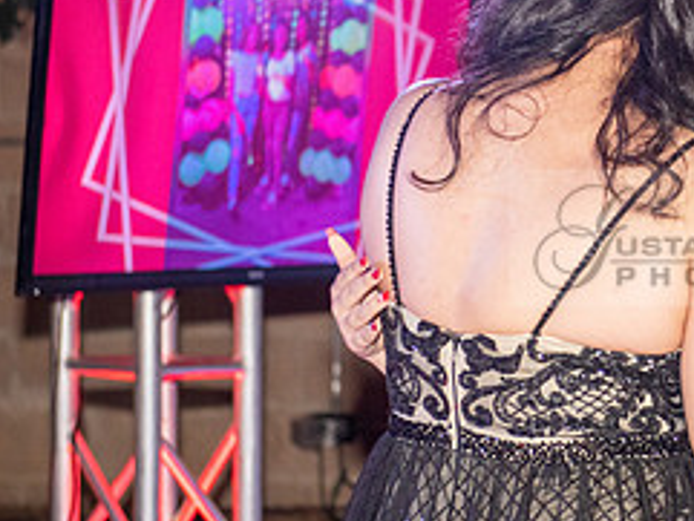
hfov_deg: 12.0
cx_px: 760
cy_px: 237
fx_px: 3249
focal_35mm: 162
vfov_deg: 9.2
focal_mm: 70
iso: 1600
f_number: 4
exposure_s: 1/200
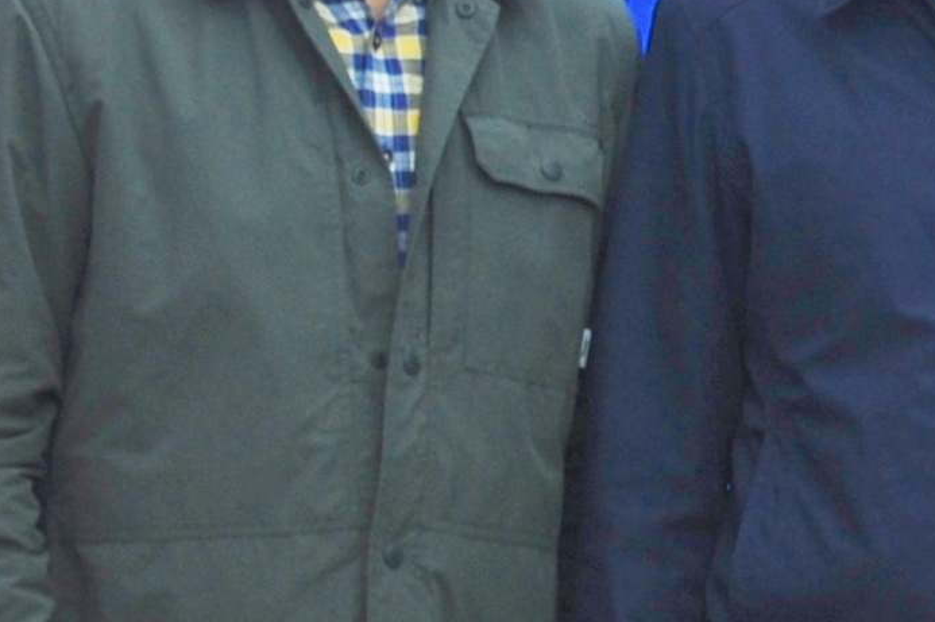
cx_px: 2511
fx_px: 10874
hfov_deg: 4.8
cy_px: 358
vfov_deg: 3.3
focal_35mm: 419
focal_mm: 70
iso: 800
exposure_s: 1/250
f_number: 4.5
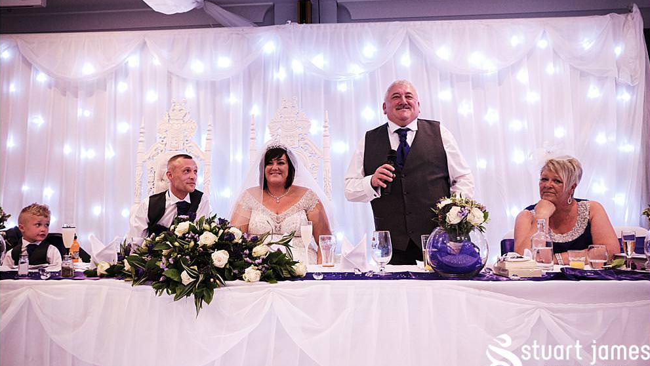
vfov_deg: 32.0
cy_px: 164
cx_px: 326
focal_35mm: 37
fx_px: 638
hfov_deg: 54.0
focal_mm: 23
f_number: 2.8
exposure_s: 1/125
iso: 5000
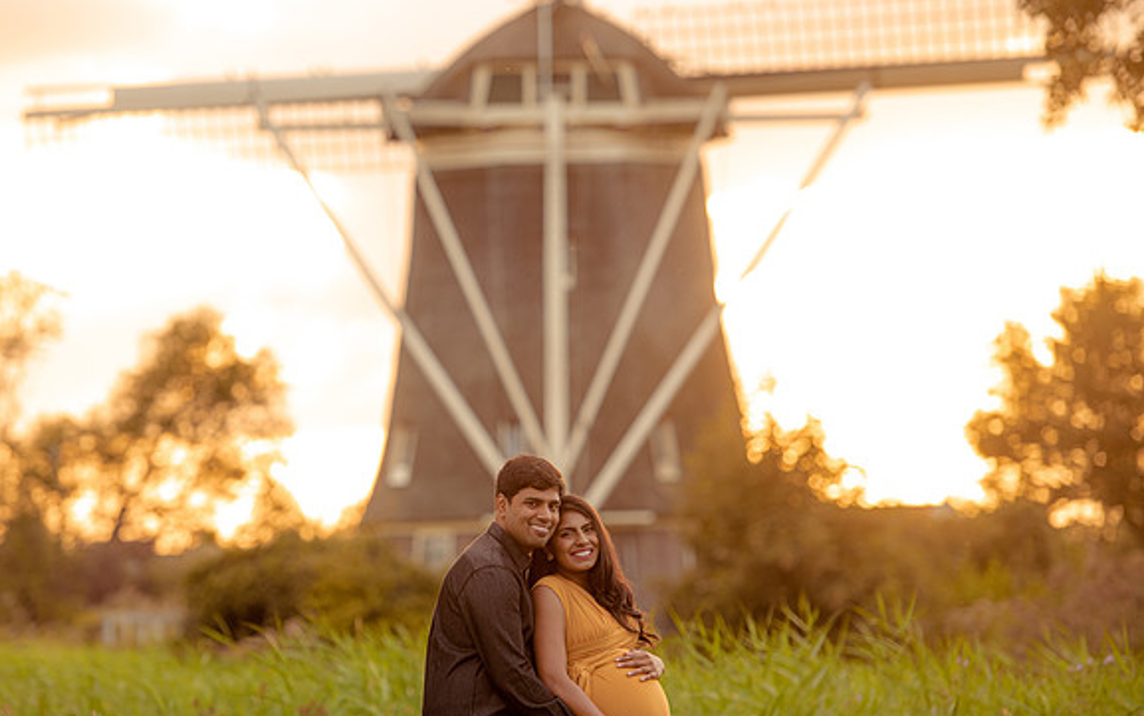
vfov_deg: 6.4
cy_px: 432
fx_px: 6424
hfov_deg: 10.2
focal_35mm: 206
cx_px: 446
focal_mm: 165
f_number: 3.5
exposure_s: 1/160
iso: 160
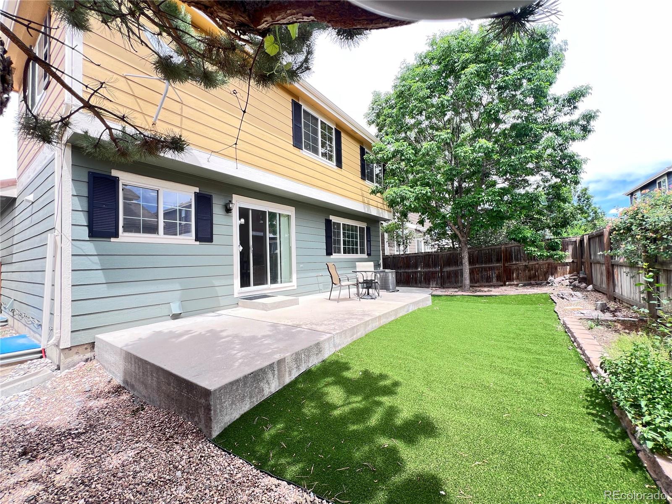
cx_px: 336
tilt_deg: +1.8
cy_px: 252
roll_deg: +1.8
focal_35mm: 13
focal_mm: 1.57
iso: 32
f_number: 1.8
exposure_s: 1/176
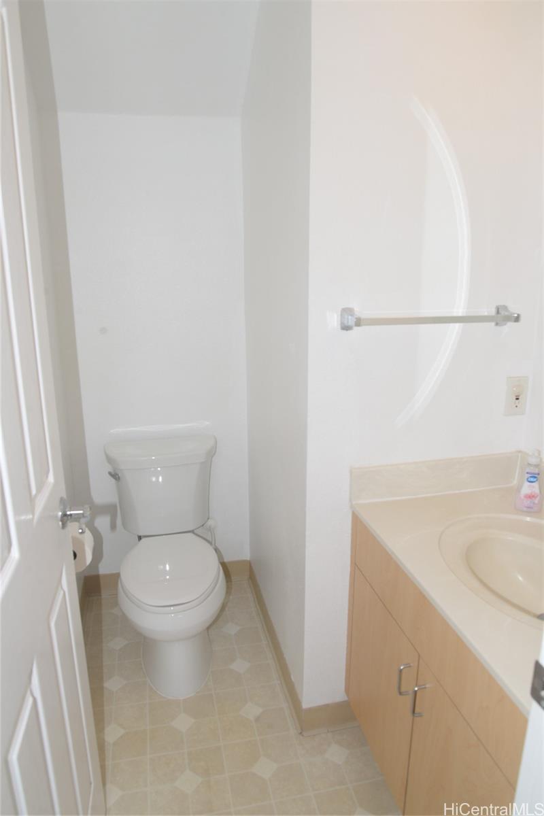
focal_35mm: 24
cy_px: 408
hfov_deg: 53.1
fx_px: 544
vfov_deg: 73.7
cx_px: 272
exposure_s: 1/125
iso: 640
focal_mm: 24
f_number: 7.1
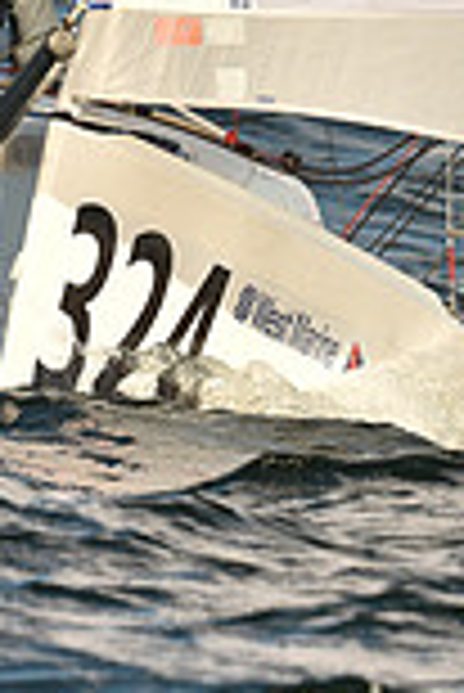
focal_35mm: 1280
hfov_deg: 1.1
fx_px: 24689
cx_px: 284
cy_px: 385
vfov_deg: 1.6
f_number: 7.1
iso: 320
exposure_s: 1/1250
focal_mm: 340
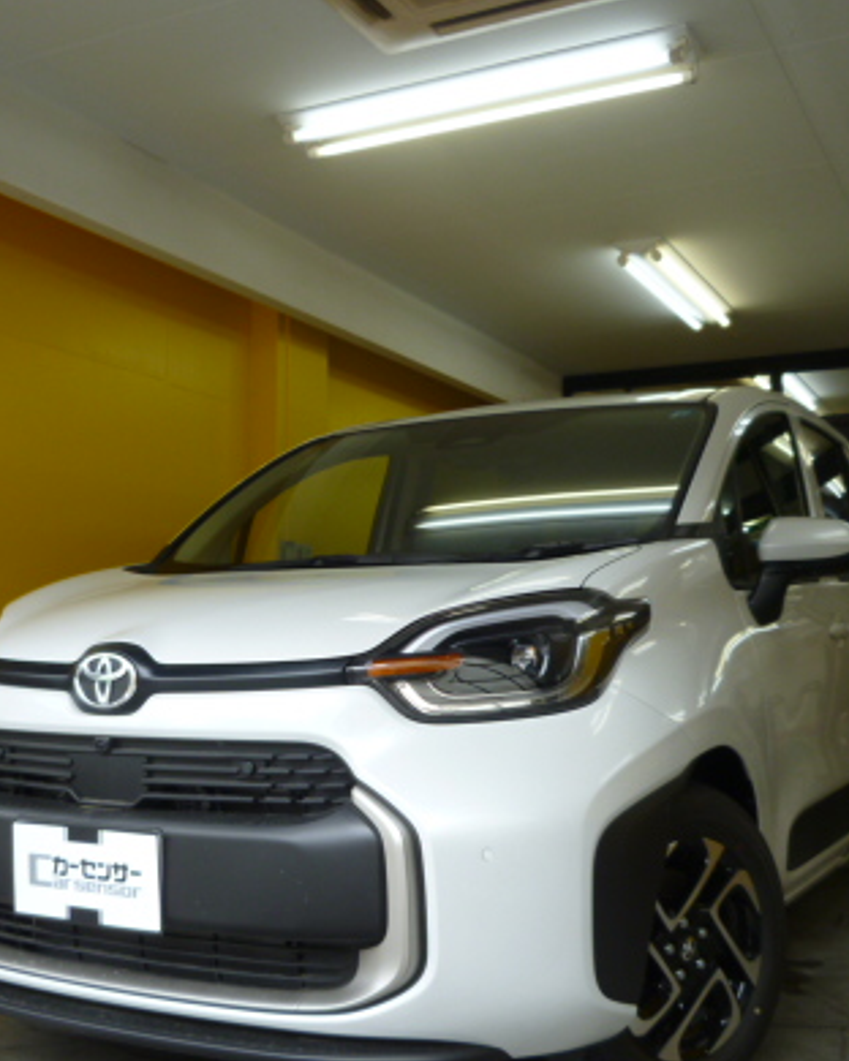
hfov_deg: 37.3
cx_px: 367
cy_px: 628
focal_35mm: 40
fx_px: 1256
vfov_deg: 45.6
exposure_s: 1/100
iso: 80
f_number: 2.8
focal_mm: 4.5
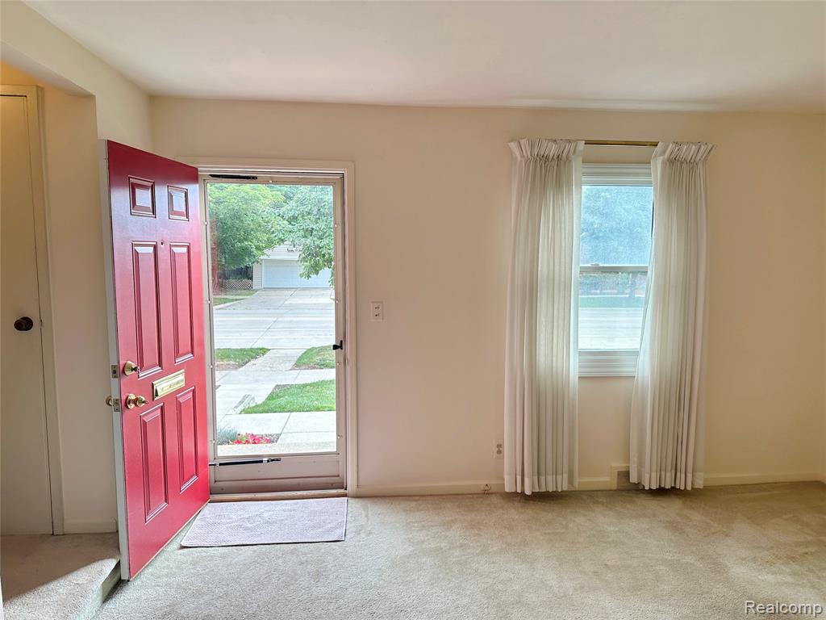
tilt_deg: -5.7
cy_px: 310
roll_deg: -0.2
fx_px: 573
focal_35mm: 24
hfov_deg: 71.6
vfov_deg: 56.8
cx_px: 413
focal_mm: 6.86
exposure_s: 1/129
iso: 80
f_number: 1.78
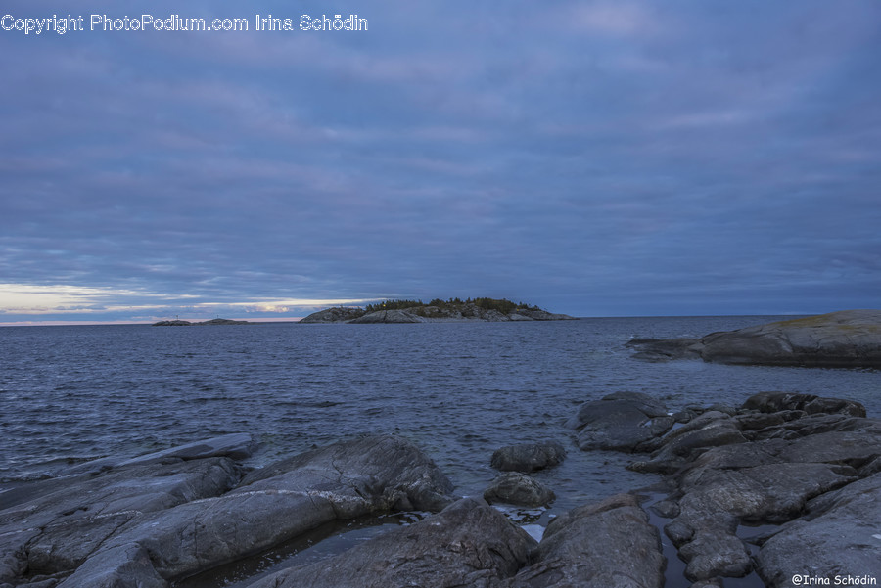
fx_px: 734
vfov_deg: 43.7
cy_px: 294
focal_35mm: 30
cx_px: 440
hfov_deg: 61.9
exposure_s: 1/320
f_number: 7.1
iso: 1600
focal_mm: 30
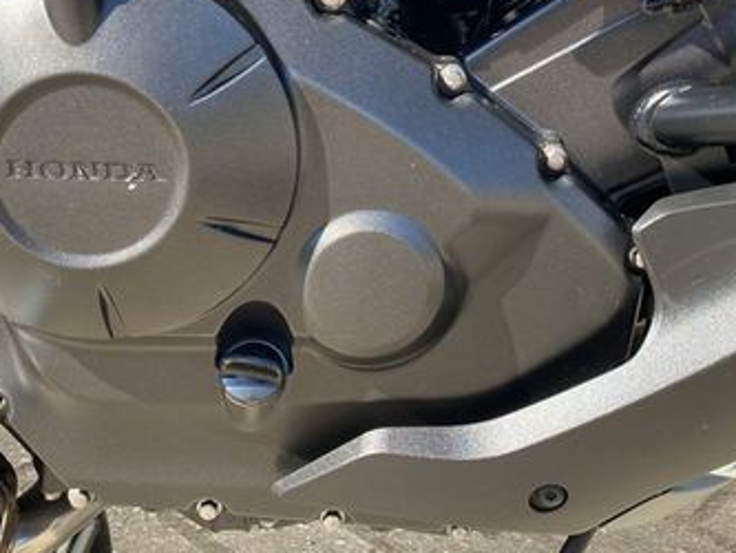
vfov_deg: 28.2
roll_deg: -0.9
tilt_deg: -11.9
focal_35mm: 50
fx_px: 1063
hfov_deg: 38.0
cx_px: 444
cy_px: 75
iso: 32
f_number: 1.8
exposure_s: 1/411
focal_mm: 4.25
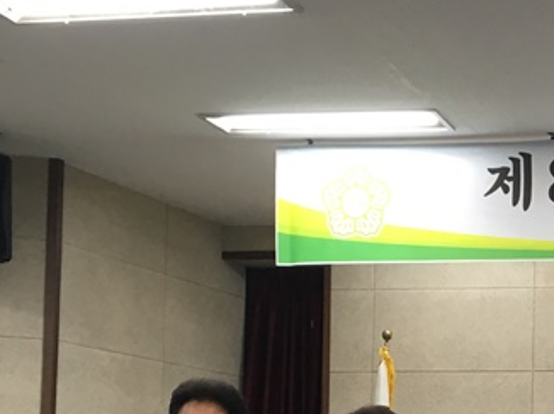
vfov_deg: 16.1
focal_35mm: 89
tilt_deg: +2.2
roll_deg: -1.5
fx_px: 1423
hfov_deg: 20.1
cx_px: 734
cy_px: 450
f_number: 2.2
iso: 32
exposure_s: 1/30
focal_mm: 4.15
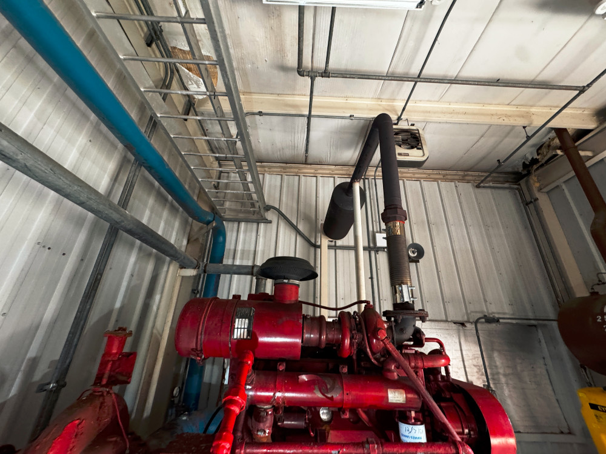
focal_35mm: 14
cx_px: 303
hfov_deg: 102.1
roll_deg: -4.7
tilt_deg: +23.3
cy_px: 227
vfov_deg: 85.7
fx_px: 245
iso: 320
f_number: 2.2
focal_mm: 2.22
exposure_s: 1/72
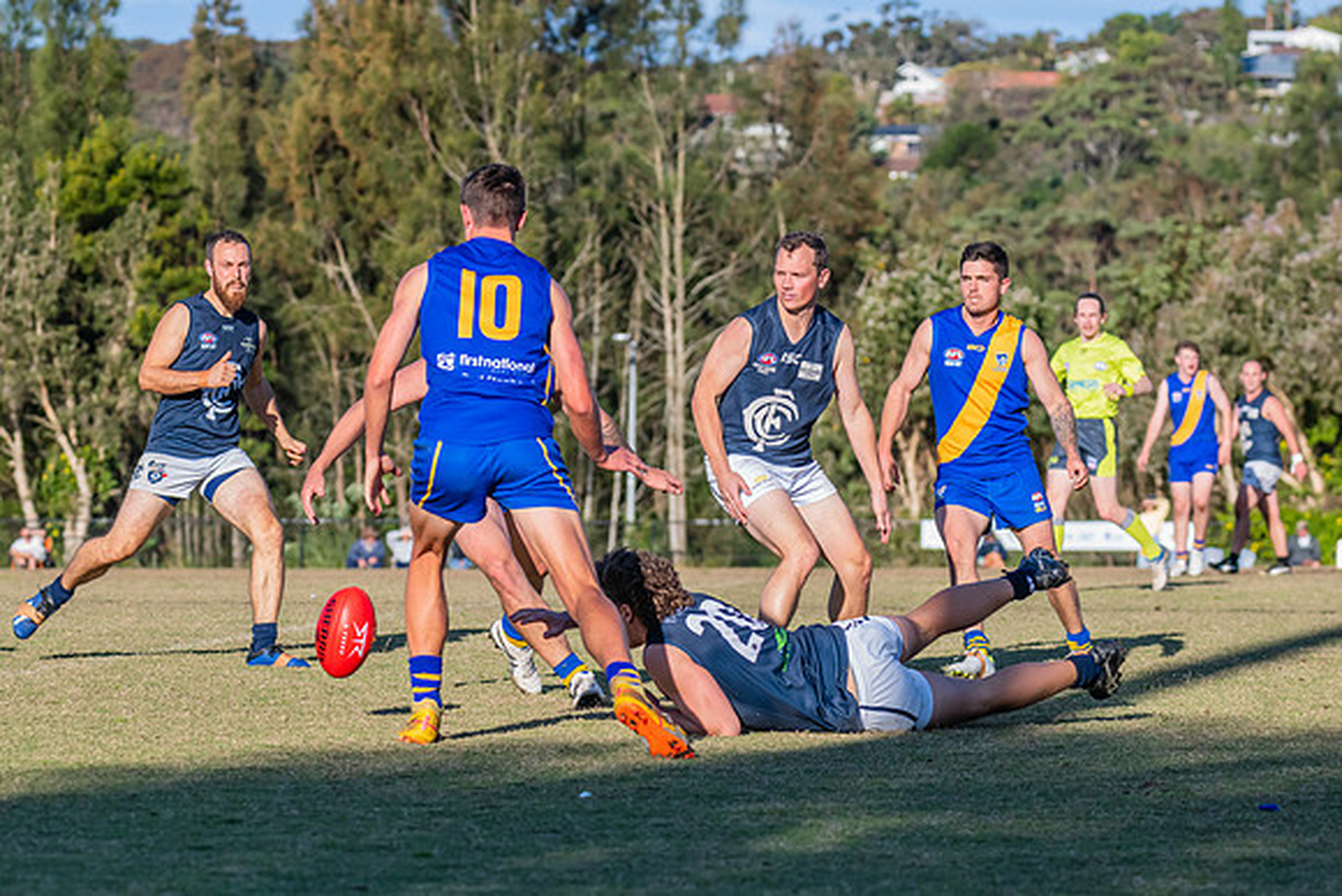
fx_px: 6633
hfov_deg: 11.6
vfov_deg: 7.7
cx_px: 695
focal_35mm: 178
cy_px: 439
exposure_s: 1/2000
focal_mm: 170
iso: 800
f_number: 7.1
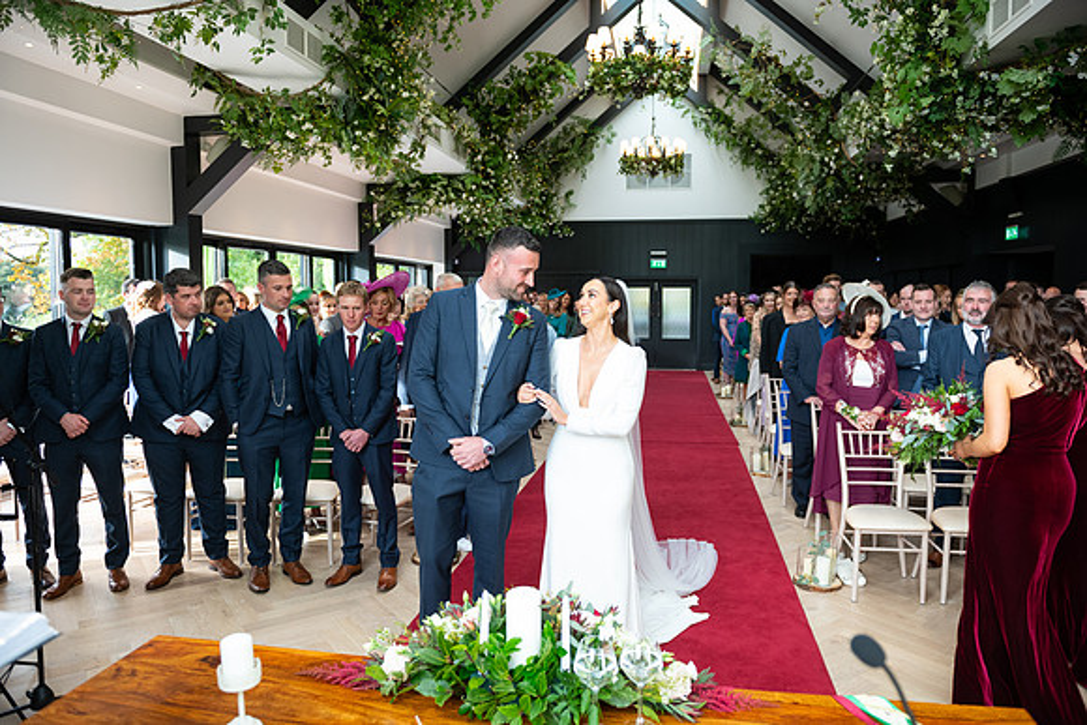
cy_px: 362
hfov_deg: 73.7
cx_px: 544
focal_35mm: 24
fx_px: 725
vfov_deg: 53.2
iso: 640
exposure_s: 1/160
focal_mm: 24
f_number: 3.5
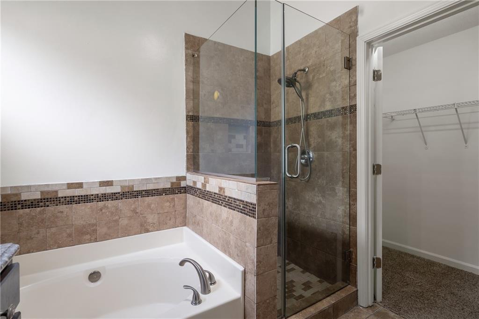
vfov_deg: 73.7
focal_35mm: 16
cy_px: 160
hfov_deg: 96.8
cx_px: 240
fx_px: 213
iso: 400
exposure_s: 1/25
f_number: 7.1
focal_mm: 16
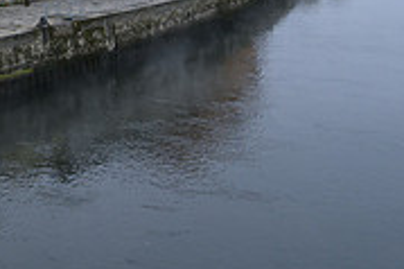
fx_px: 762
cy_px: -136
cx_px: -232
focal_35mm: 68
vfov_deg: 17.8
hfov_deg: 22.9
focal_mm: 14
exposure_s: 1/200
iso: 160
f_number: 8
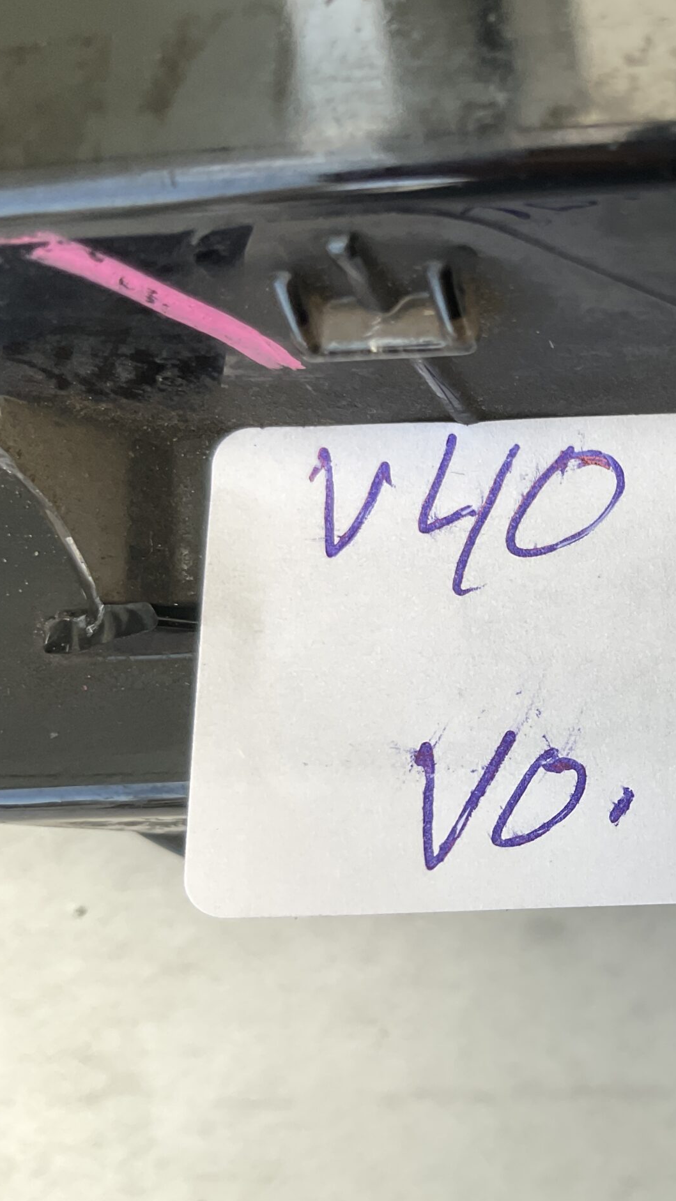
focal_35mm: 43
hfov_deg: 25.1
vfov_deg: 47.4
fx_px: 1370
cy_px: 601
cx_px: 801
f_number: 1.8
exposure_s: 1/255
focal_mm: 3
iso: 16
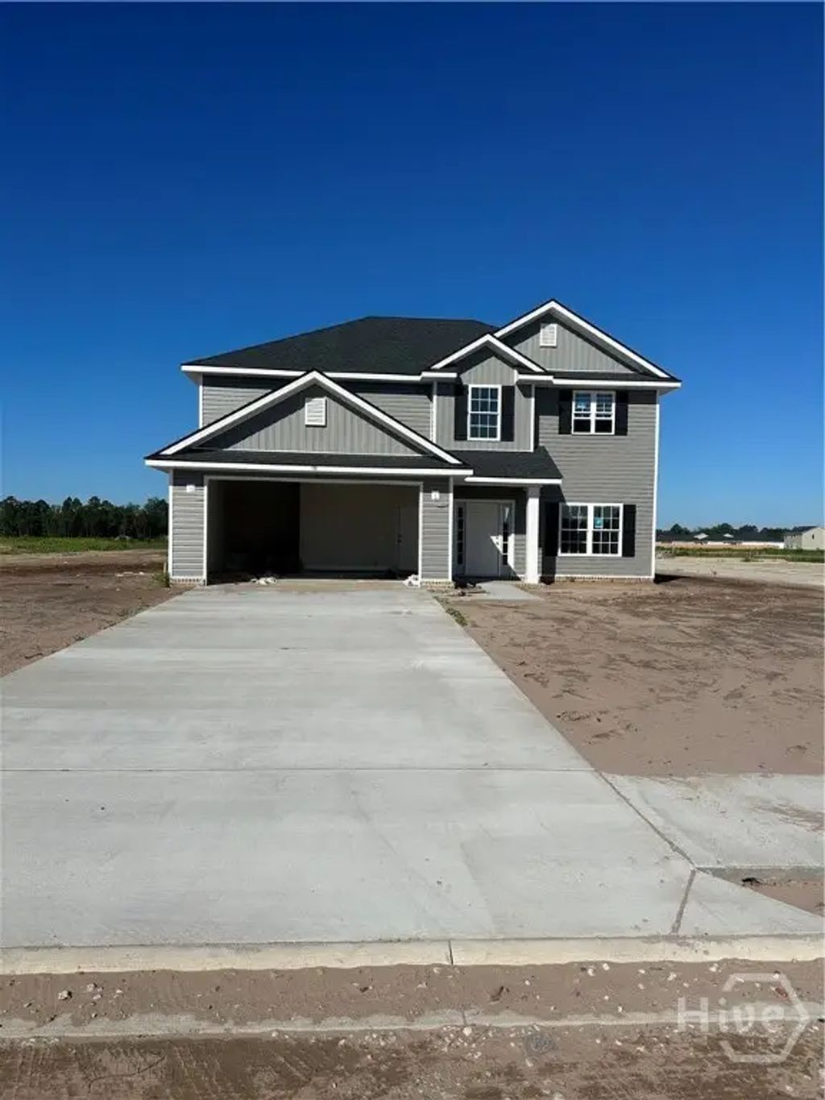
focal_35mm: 24
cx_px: 412
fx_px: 763
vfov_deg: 71.6
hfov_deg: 56.8
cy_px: 550
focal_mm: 6.86
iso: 80
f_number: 1.78
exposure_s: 1/8929
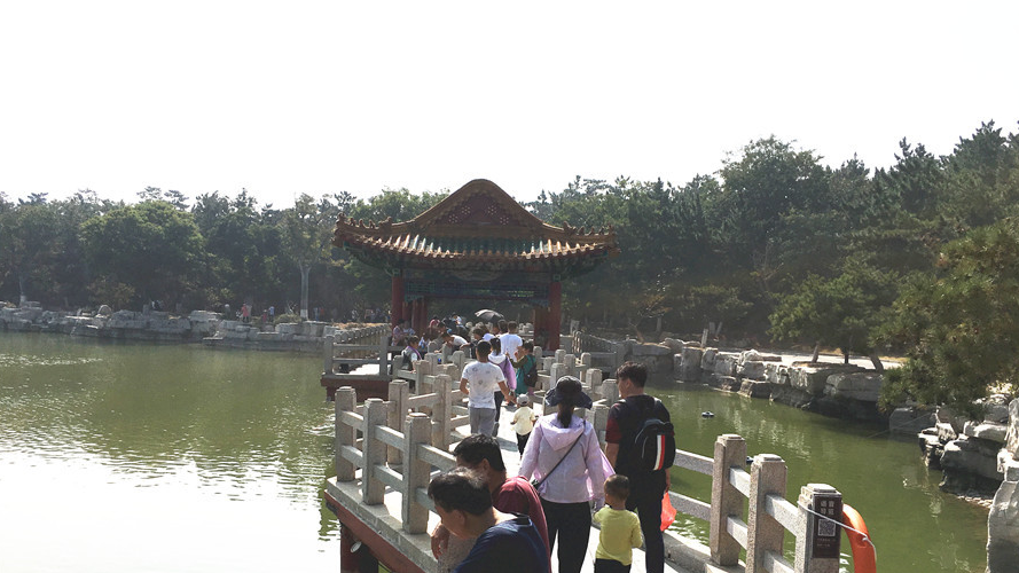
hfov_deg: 61.0
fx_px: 865
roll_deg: -2.0
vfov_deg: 36.4
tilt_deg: -2.9
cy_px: 366
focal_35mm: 32
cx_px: 511
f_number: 2.2
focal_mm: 4.15
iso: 25
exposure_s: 1/5495
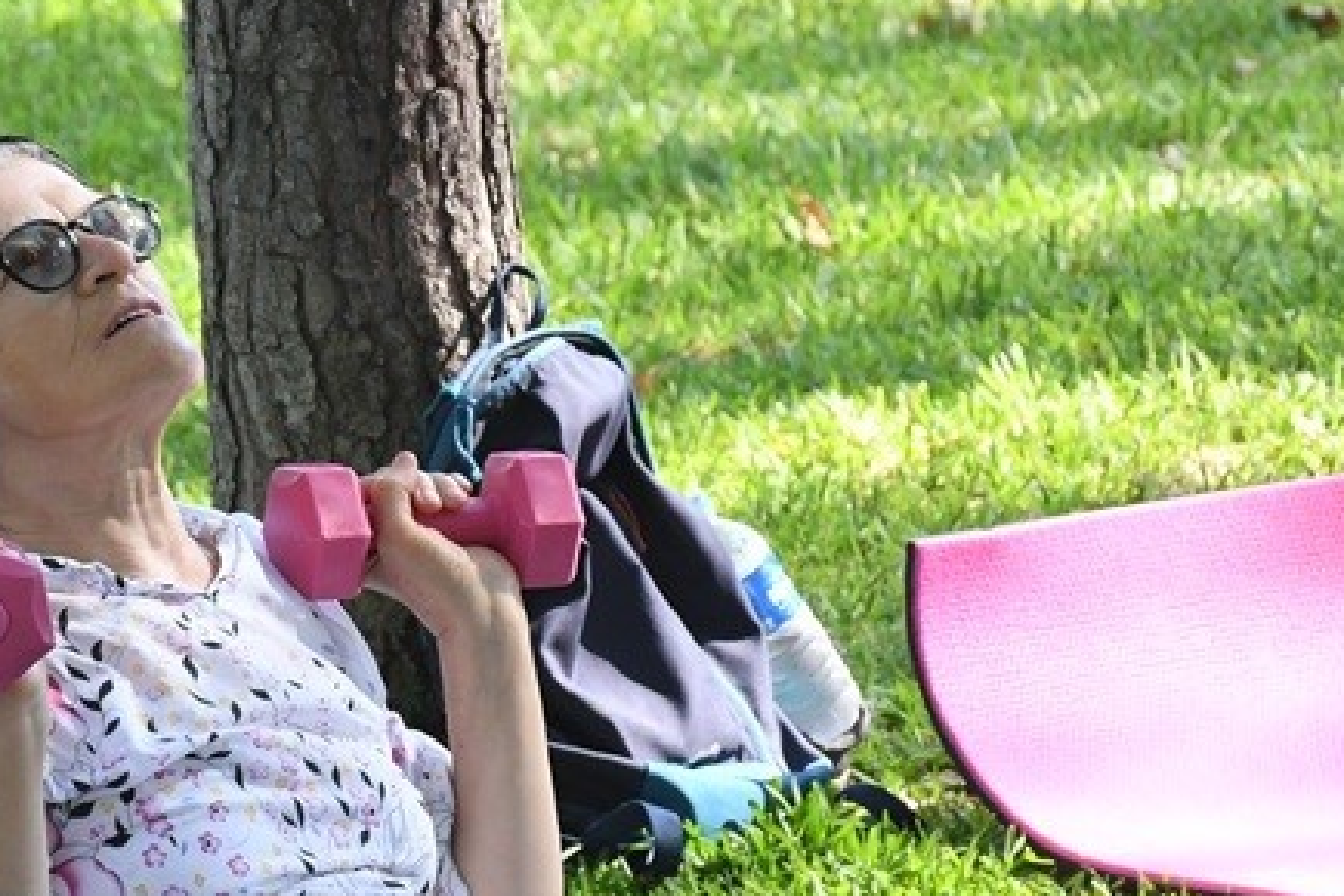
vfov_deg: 3.2
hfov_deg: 4.8
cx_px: 156
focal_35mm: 430
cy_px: 482
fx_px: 16052
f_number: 5.6
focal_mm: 112
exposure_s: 1/1000
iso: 1600
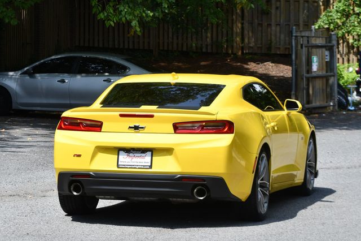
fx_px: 1273
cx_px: 180
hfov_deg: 16.1
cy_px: 120
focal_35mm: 127
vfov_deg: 10.8
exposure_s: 1/250
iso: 140
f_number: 8
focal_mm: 85
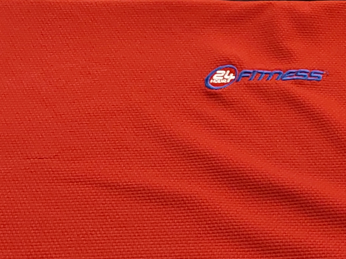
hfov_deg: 21.3
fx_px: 879
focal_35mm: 88
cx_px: 365
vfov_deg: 16.2
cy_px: -47
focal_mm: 2.91
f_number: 1.9
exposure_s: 1/60
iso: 200
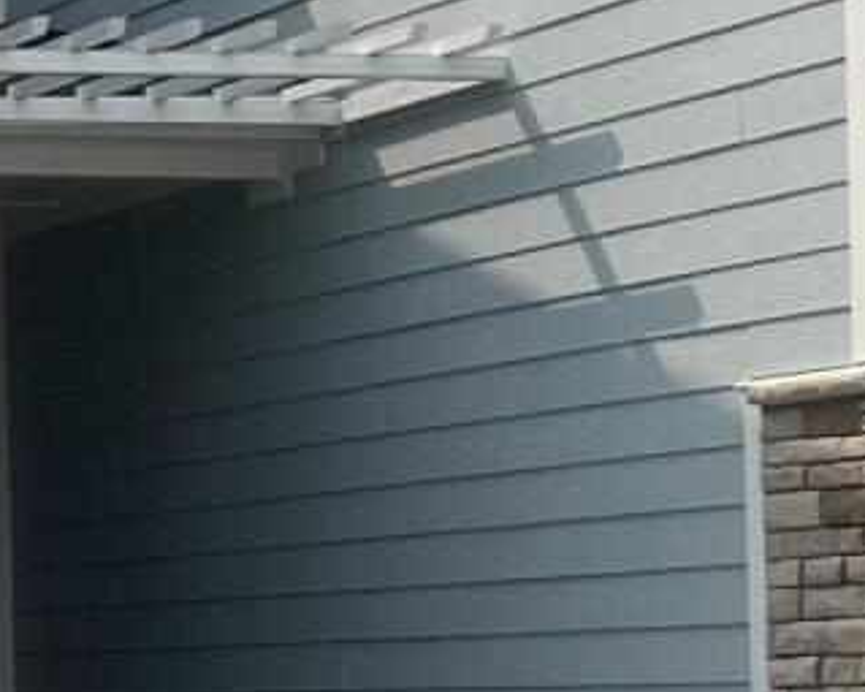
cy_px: 600
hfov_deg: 11.0
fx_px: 4069
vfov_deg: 9.7
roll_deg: +0.4
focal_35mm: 159
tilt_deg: +1.2
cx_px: -857
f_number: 1.5
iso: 50
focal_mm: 5.7
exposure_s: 1/5076
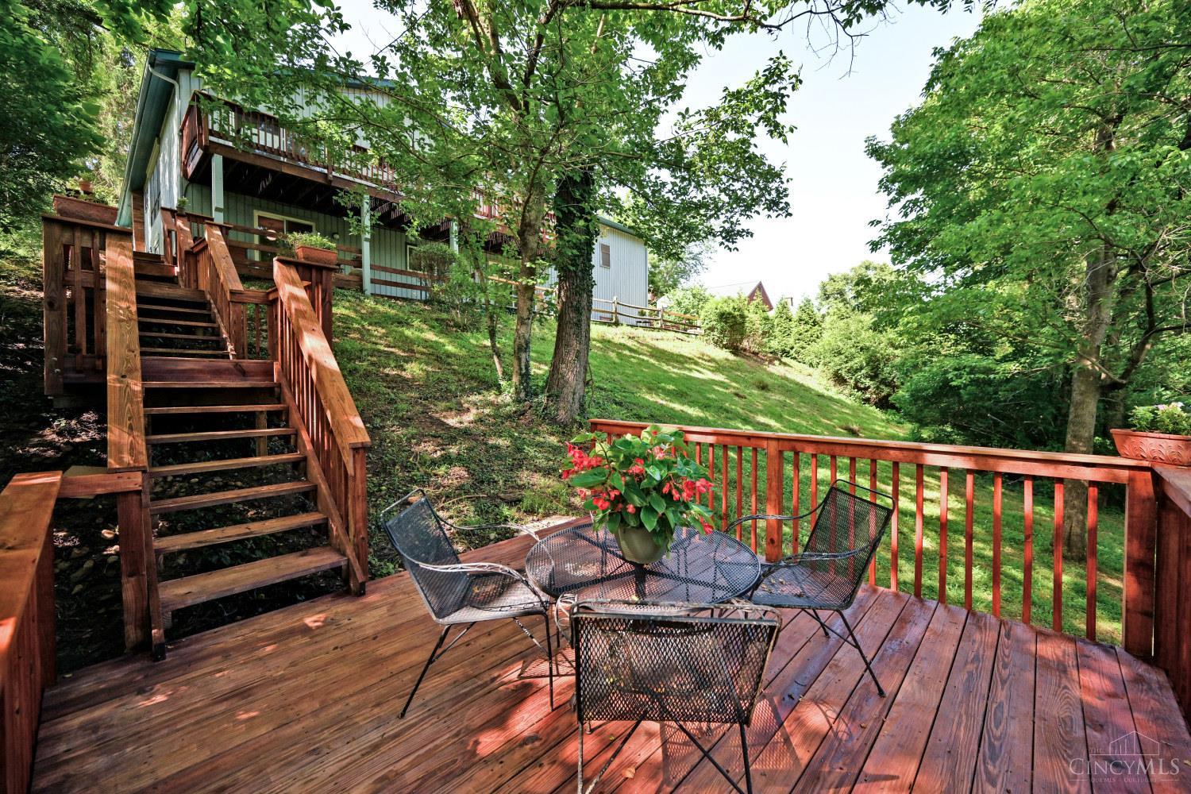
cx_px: 596
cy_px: 397
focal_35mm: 14
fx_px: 463
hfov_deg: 104.3
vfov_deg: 81.2
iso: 200
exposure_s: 1/250
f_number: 4.5
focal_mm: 14
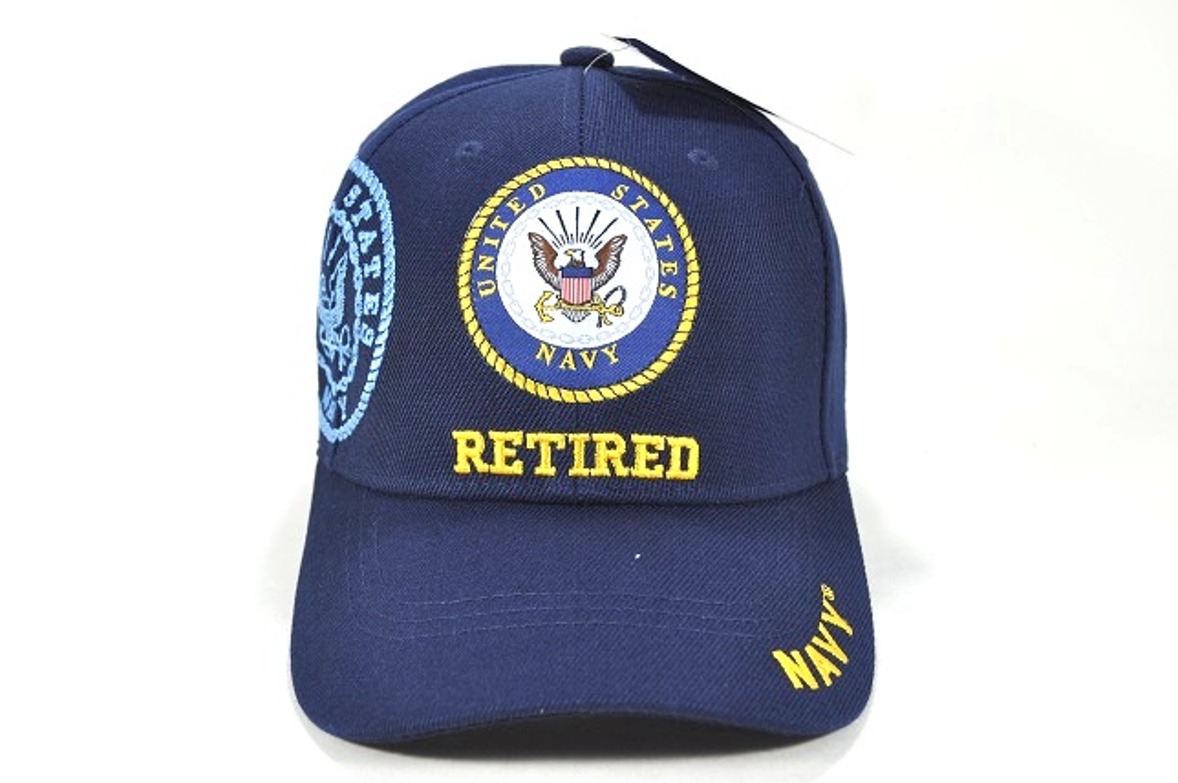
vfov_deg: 31.8
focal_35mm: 42
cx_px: 589
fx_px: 1373
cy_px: 392
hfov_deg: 46.4
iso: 200
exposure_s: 1/125
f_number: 5.6
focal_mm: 28
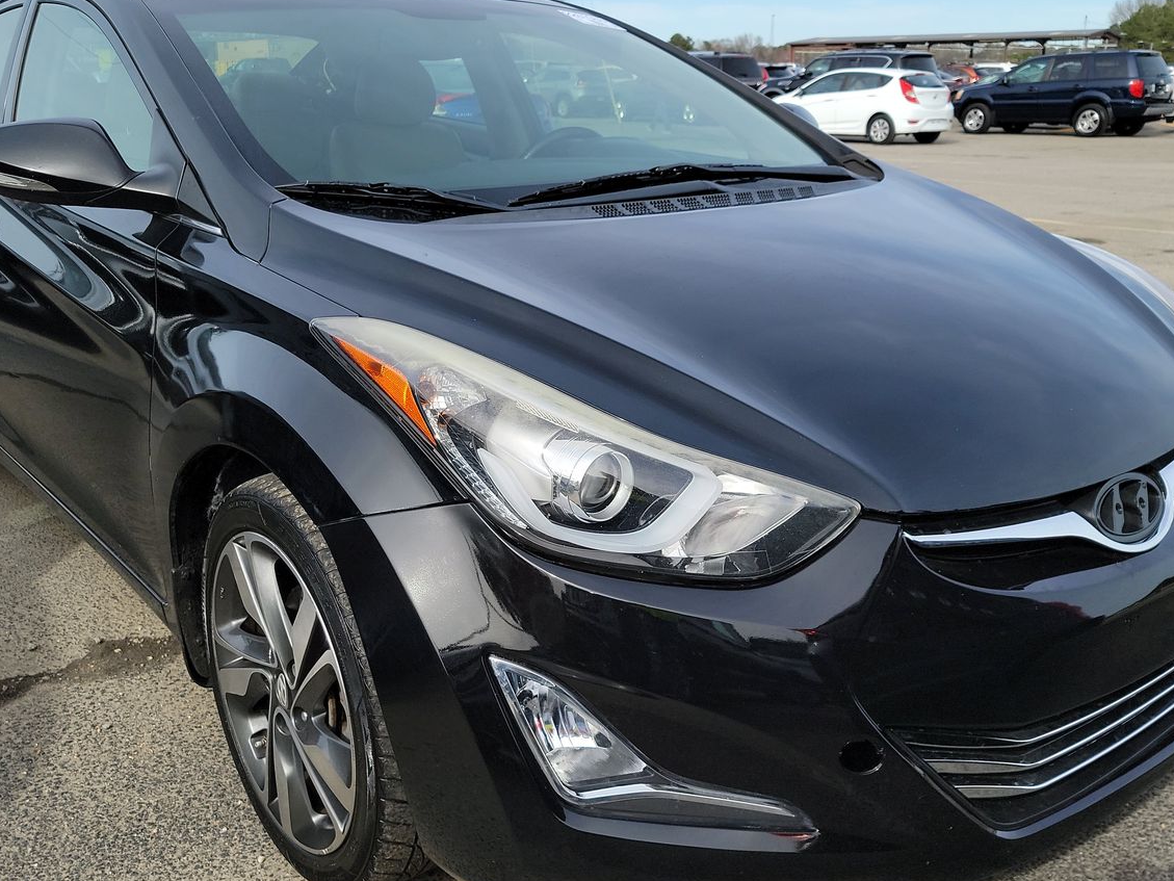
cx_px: 595
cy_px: 417
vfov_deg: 41.8
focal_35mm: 34
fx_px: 1153
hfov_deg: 54.0
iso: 50
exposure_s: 1/605
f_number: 1.8
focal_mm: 6.7
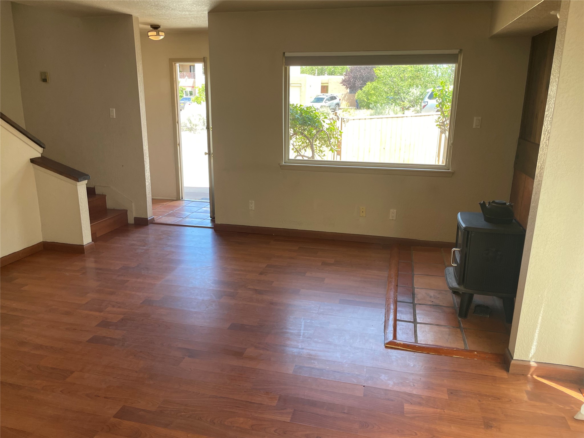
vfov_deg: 53.1
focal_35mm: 26
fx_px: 439
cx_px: 292
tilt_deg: -13.9
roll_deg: -0.4
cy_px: 219
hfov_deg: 67.3
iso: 40
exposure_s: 1/121
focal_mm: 4.2
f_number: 1.6
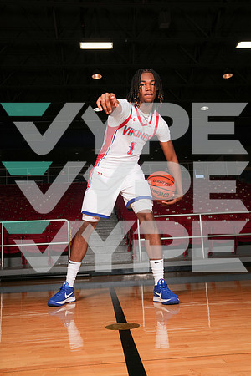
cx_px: 126
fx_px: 345
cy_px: 188
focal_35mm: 33
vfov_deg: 57.2
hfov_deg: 40.0
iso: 400
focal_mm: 33
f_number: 8
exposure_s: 1/200
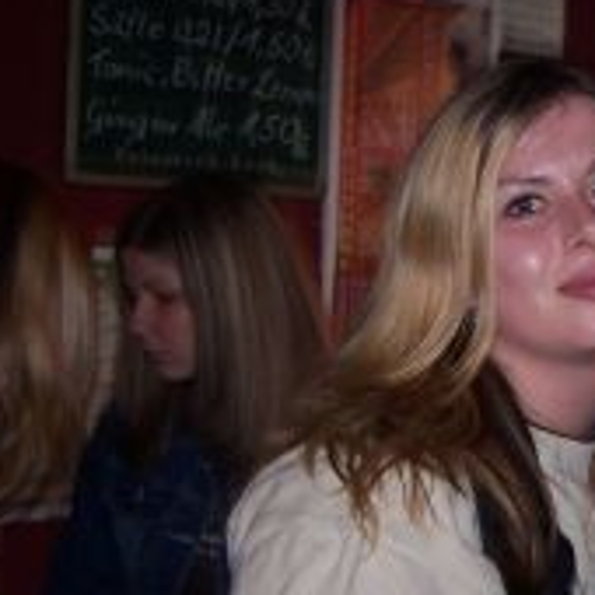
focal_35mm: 79
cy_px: 280
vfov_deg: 21.9
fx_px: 1536
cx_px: 620
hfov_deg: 21.0
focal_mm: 6.3
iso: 100
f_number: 2.8
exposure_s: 1/4
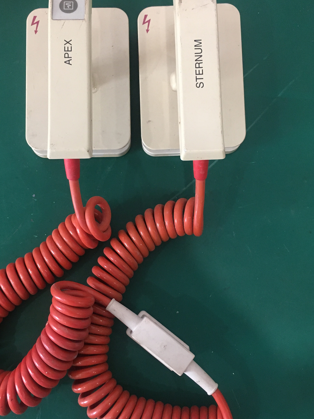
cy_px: 207
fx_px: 460
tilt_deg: -85.4
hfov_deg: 37.7
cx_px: 136
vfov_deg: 49.0
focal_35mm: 38
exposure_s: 1/33
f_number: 2.2
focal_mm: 4.15
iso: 200
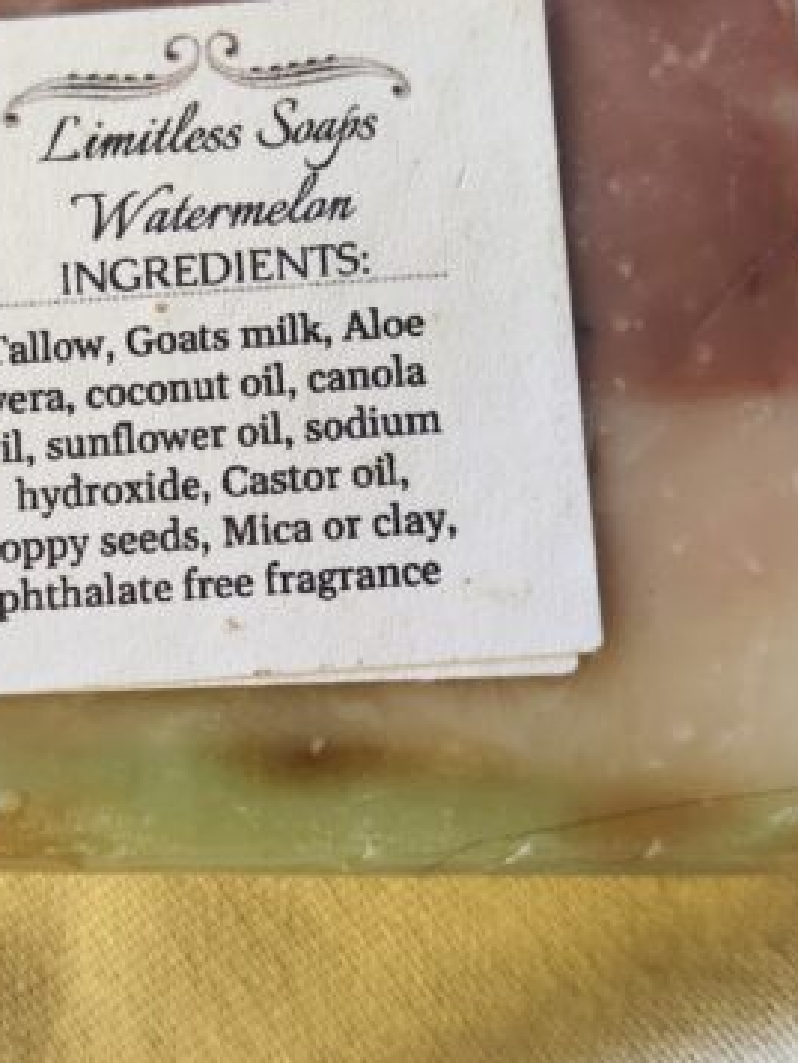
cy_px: 378
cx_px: 244
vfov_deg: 29.2
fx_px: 2027
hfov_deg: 22.1
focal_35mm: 66
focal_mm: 5.4
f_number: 1.8
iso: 200
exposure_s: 1/120
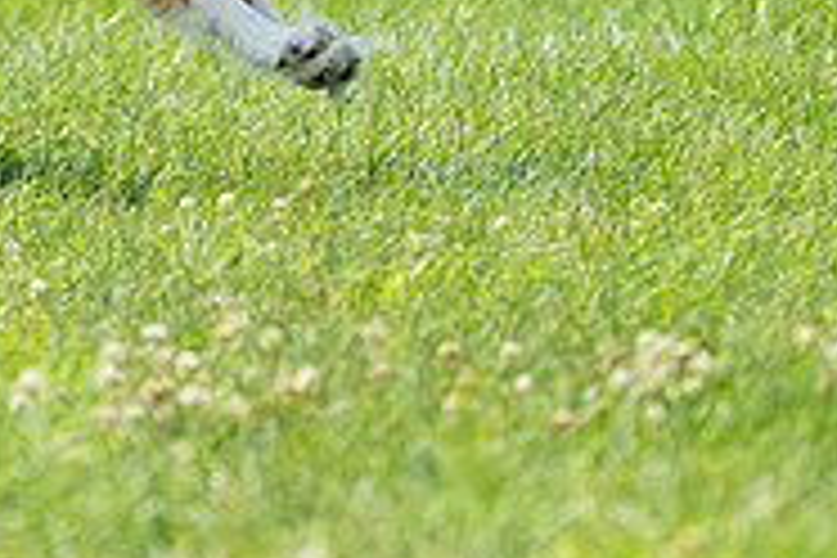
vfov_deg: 1.5
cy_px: -272
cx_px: 22
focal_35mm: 897
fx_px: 20854
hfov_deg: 2.3
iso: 1600
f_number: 5.6
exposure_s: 1/4000
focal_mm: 273
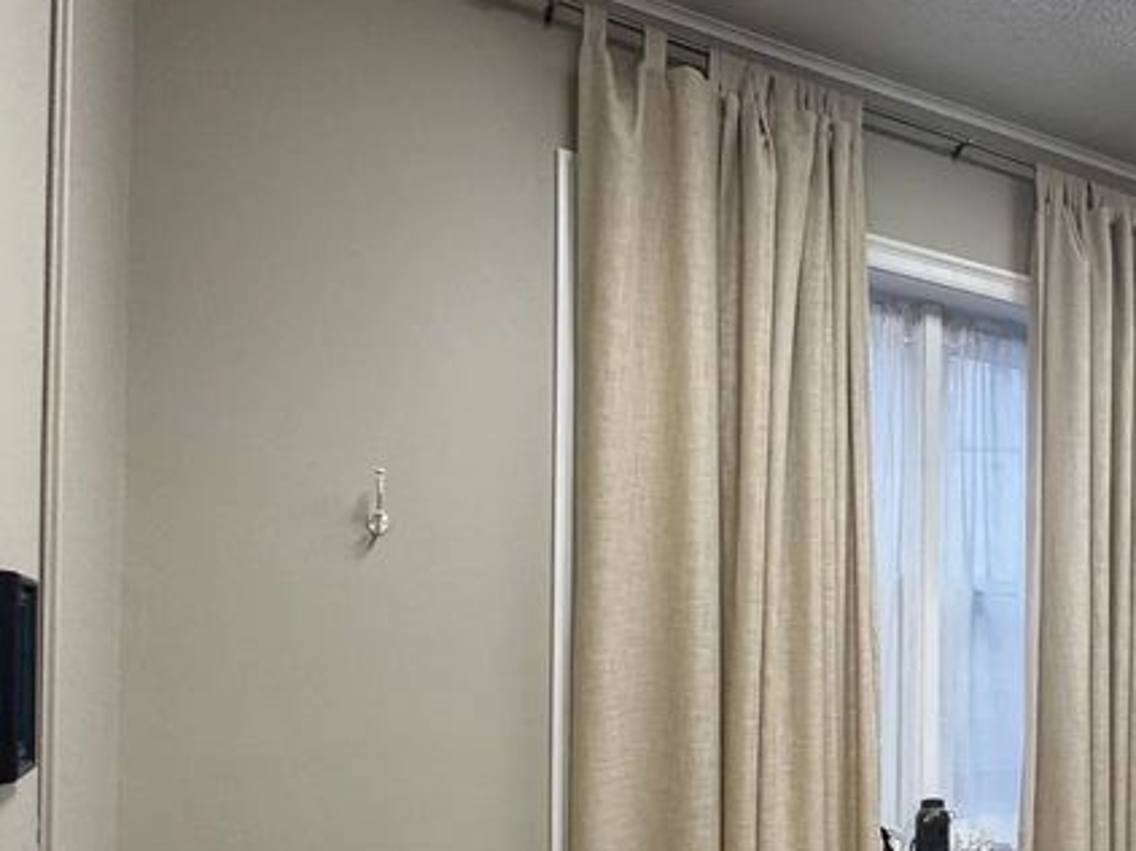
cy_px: 671
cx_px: 1120
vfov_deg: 40.2
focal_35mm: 34
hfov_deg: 46.0
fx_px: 1115
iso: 160
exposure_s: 1/123
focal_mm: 2.22
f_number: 2.2
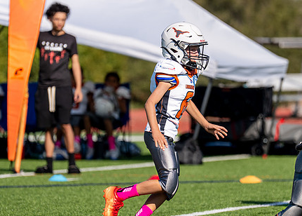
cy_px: 116
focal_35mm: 459
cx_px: 162
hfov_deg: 4.4
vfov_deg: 3.1
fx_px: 3937
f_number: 2.8
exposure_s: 1/2500
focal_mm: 200
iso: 100
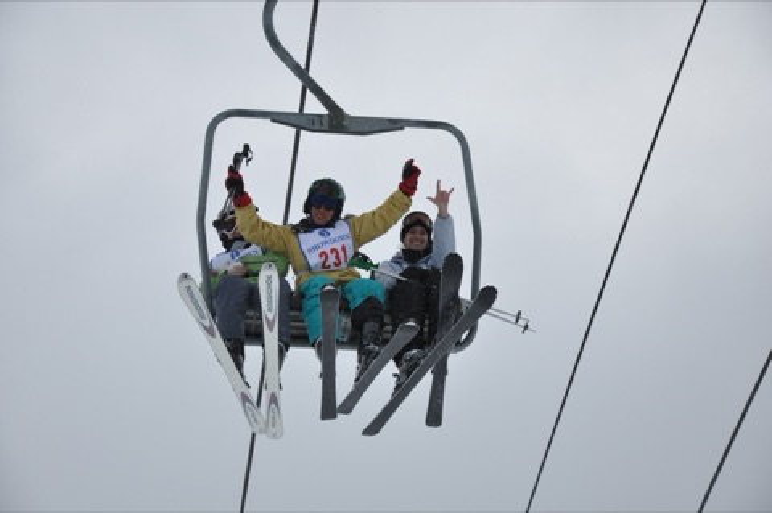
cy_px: 256
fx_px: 2121
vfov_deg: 13.8
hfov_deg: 20.6
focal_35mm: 99
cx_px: 386
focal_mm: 66
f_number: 7.1
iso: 200
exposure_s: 1/800
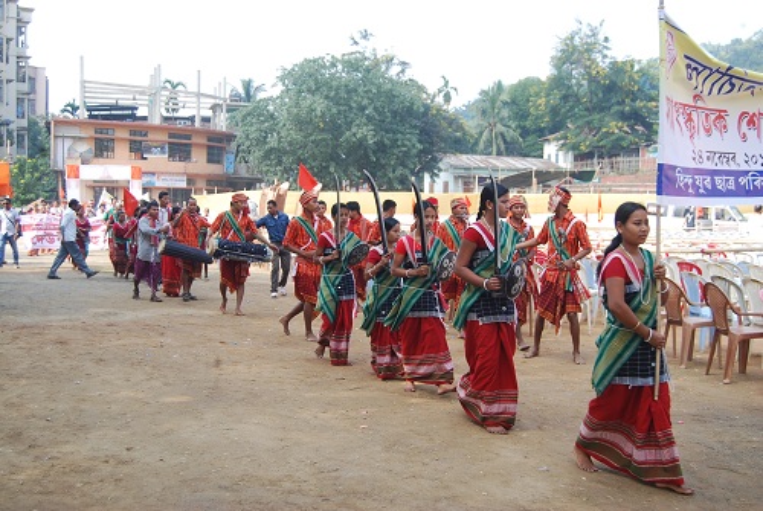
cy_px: 256
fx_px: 828
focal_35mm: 39
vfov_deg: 34.3
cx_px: 382
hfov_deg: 49.5
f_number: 5.6
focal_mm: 26
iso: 140
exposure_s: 1/125
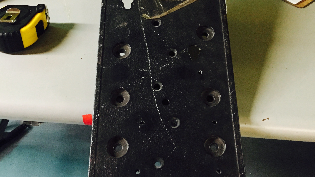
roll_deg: -1.9
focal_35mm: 43
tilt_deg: -39.8
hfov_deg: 47.4
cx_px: 157
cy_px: 38
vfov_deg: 27.2
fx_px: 359
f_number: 2.2
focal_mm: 4.15
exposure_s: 1/15
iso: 320
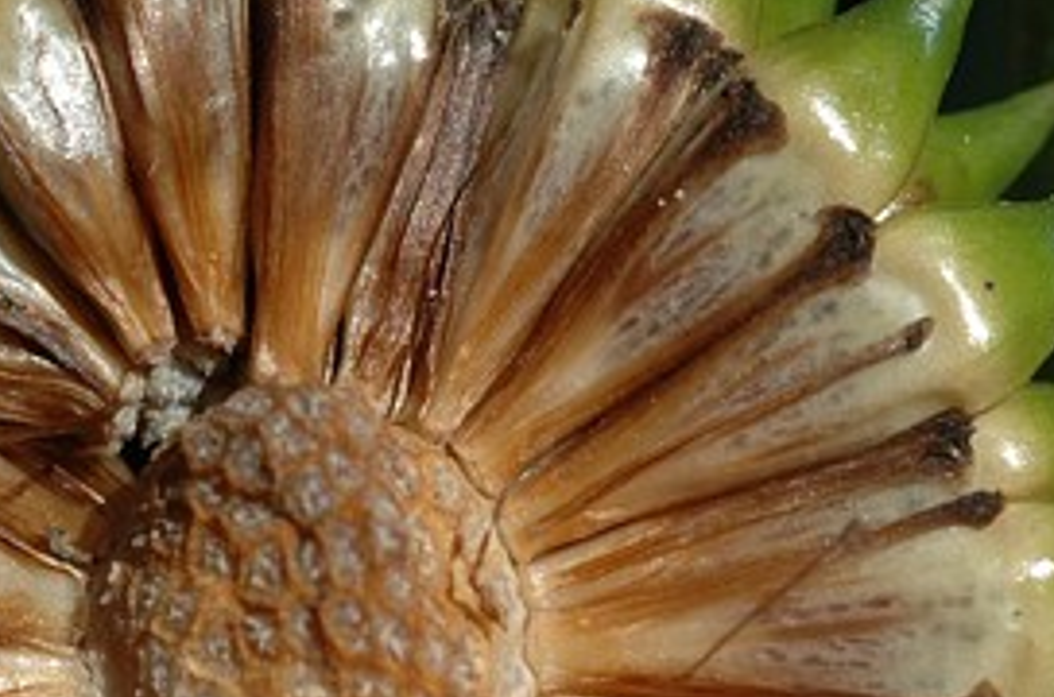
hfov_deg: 7.8
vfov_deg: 5.1
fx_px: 7740
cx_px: 322
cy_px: 749
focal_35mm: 265
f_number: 16
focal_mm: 60
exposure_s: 1/200
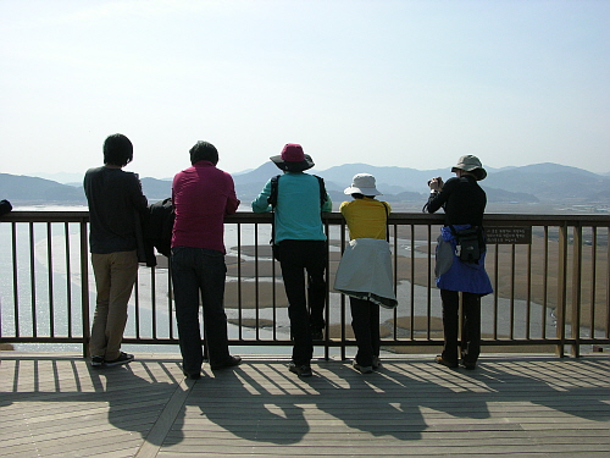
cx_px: 305
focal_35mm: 35
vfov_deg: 40.7
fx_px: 617
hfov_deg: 52.6
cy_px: 229
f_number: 6.3
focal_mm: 8.9
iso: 100
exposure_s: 1/594
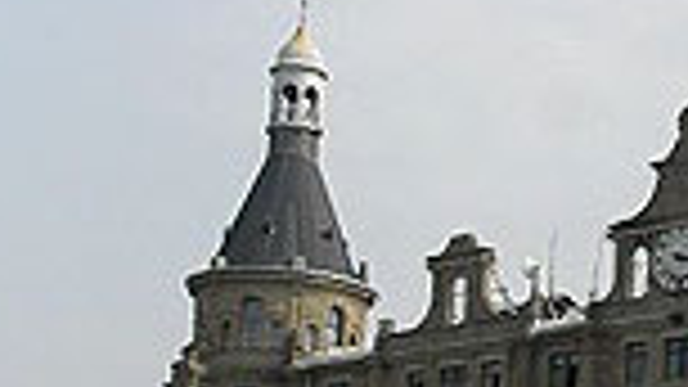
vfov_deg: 10.7
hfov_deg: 17.6
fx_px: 2043
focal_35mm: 112
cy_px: 441
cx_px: 949
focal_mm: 6.3
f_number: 8.4
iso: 100
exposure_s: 1/250
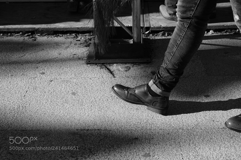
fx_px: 341
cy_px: 80
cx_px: 120
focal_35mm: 51
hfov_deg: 38.9
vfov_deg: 26.5
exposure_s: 1/500
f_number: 5.6
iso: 200
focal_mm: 34.3
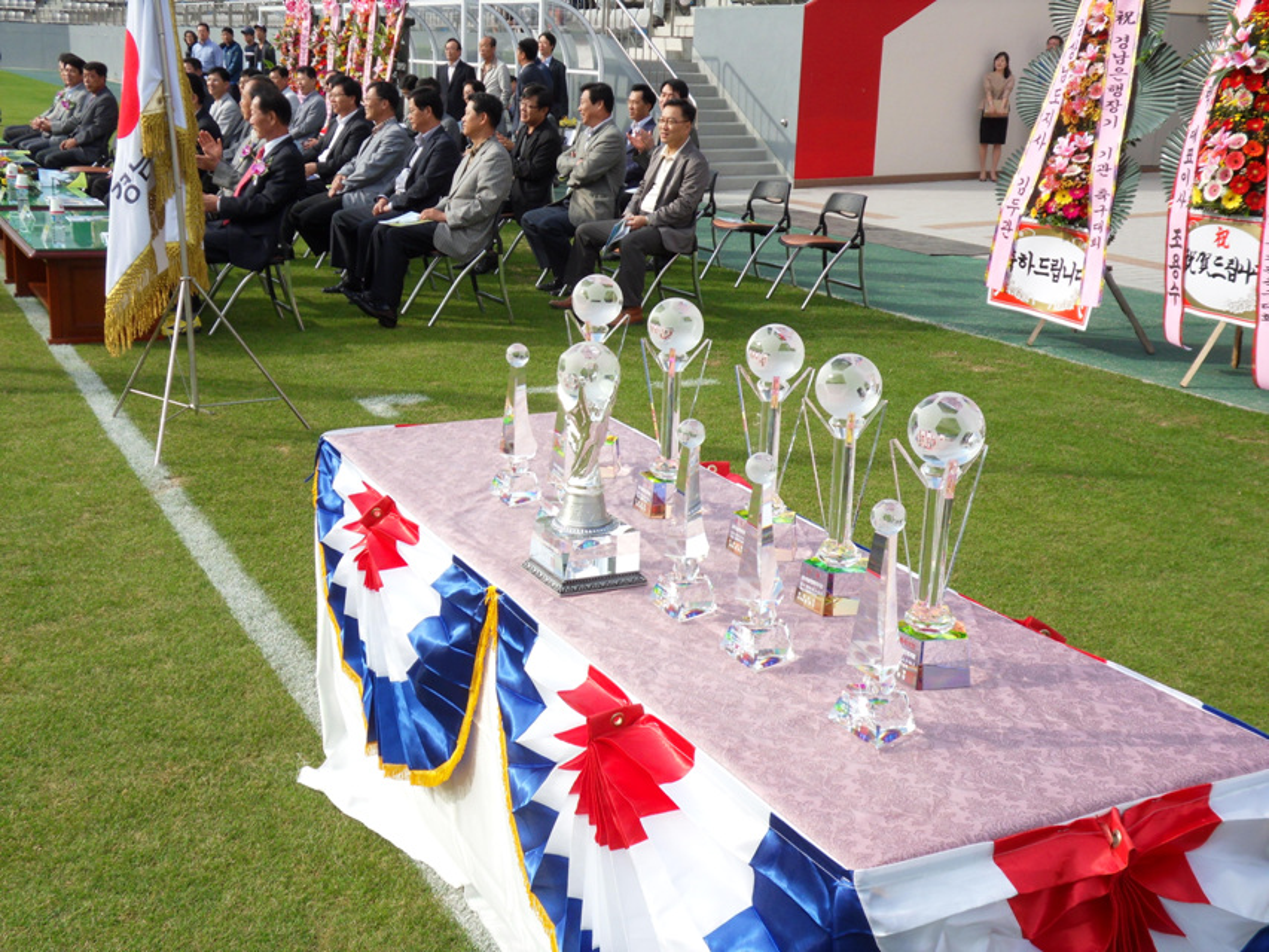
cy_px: 476
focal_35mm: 45
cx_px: 634
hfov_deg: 42.1
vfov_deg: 32.2
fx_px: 1650
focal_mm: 7.9
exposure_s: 1/250
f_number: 4.2
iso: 80
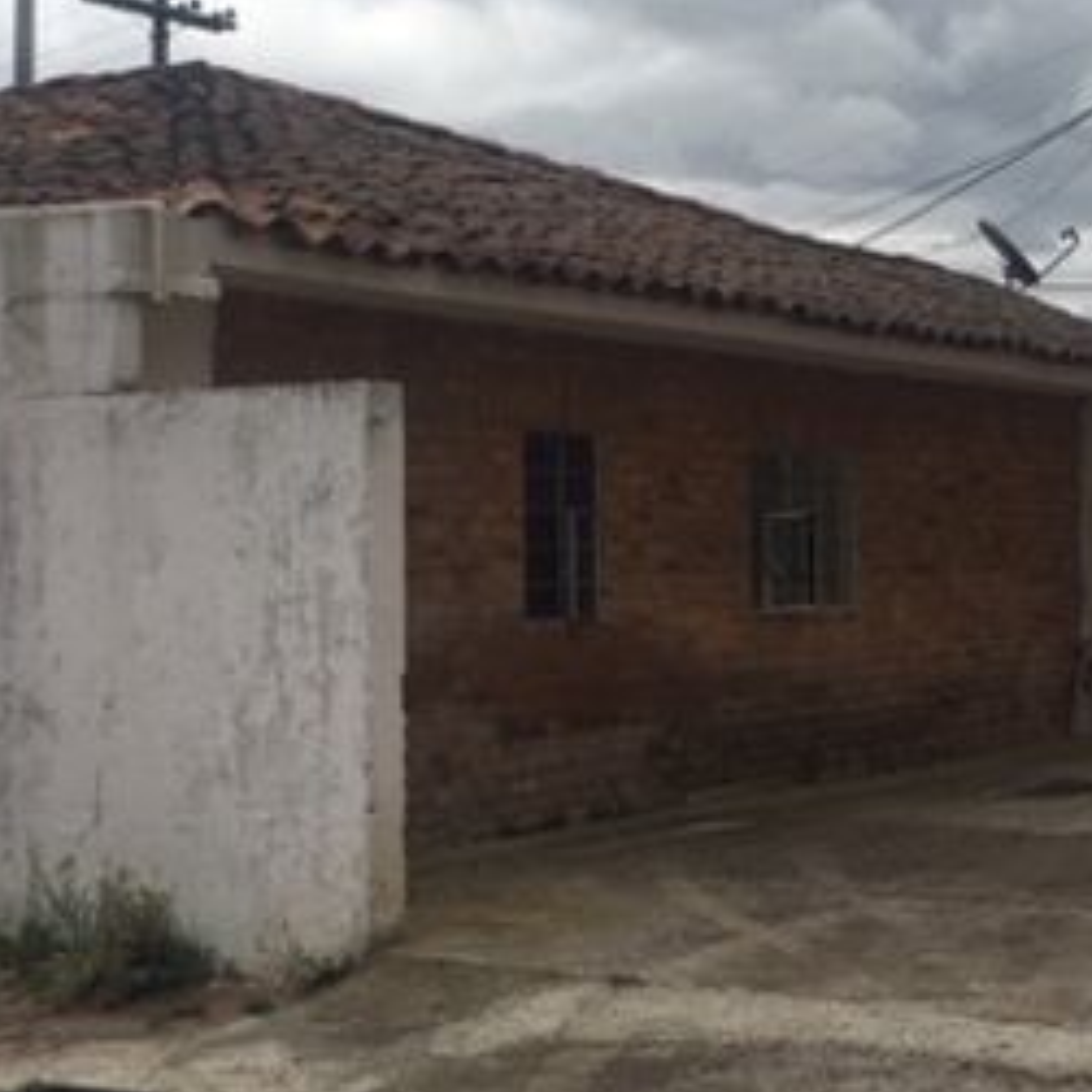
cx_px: 711
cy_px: 439
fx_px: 2427
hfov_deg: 25.3
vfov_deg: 25.3
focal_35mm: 68
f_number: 2.2
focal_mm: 4.15
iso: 25
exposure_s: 1/2137
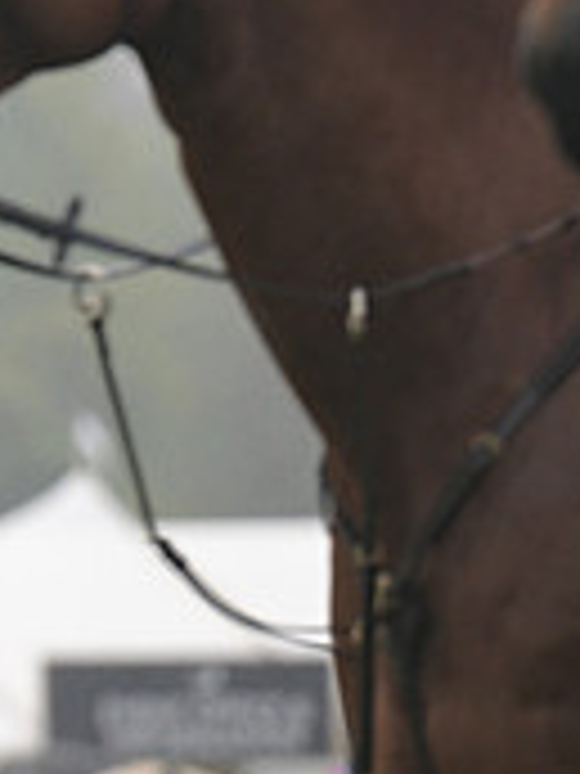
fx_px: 14499
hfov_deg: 2.3
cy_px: 16
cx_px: -643
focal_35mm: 649
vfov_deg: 3.1
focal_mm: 200
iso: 1250
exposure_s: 1/1250
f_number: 4.5
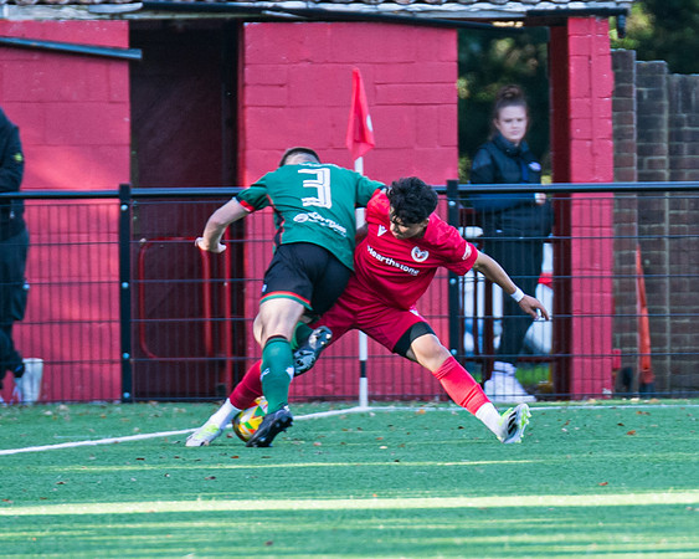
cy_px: 257
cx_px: 711
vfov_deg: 1.5
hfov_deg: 1.9
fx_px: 21322
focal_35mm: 1031
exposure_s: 1/400
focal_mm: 300
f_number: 4
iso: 400
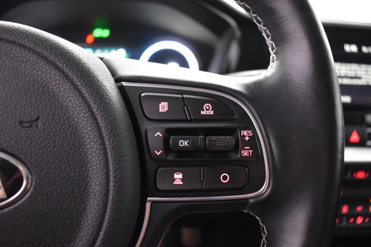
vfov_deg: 47.9
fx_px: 278
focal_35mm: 27
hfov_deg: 67.4
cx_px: 186
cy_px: 124
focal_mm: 18
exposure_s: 1/15
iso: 3200
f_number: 3.5
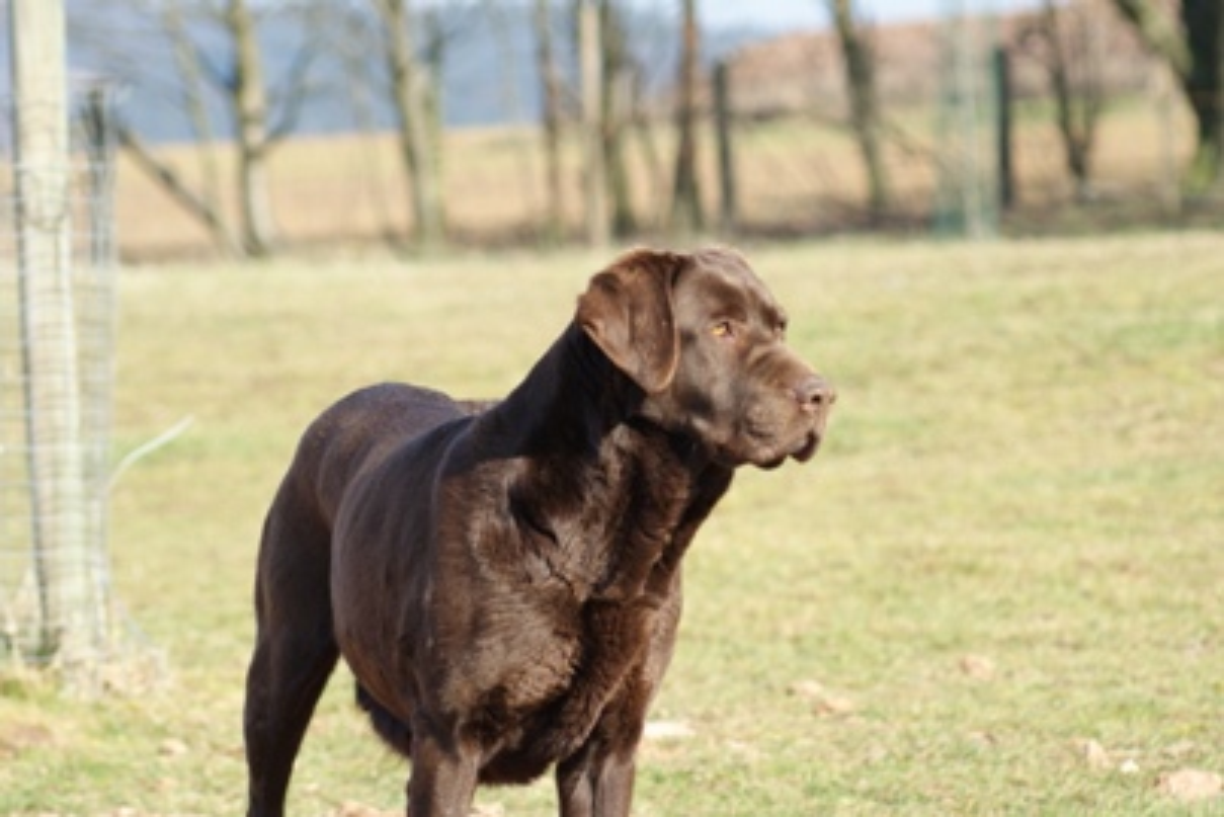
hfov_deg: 11.4
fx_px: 6122
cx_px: 612
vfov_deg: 7.6
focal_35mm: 180
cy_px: 408
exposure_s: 1/200
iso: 125
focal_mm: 120
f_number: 5.6
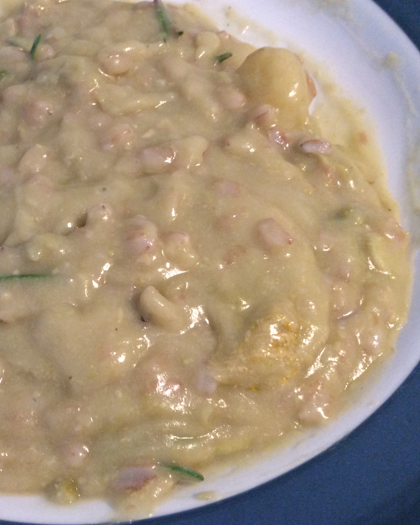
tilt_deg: -59.2
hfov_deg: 34.7
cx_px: 94
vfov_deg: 43.8
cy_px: 263
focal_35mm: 42
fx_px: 653
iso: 160
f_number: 2.4
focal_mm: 3.3
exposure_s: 1/25
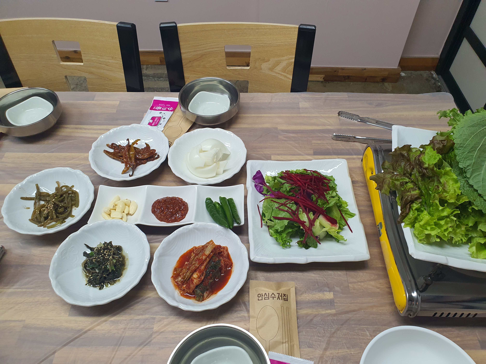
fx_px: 365
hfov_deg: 67.3
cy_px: 182
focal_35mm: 26
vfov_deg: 53.1
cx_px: 243
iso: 160
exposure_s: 1/120
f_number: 2.4
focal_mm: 4.3
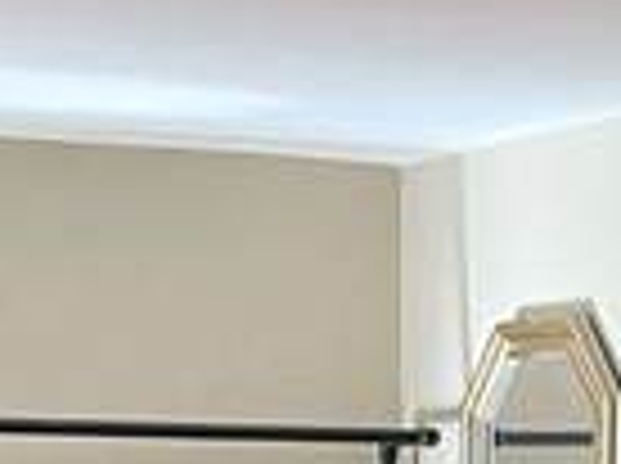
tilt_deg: -11.4
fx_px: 3456
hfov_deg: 10.3
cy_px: 1234
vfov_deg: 7.1
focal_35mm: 193
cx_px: 423
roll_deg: -0.8
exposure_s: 1/60
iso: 100
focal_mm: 5.7
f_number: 1.5
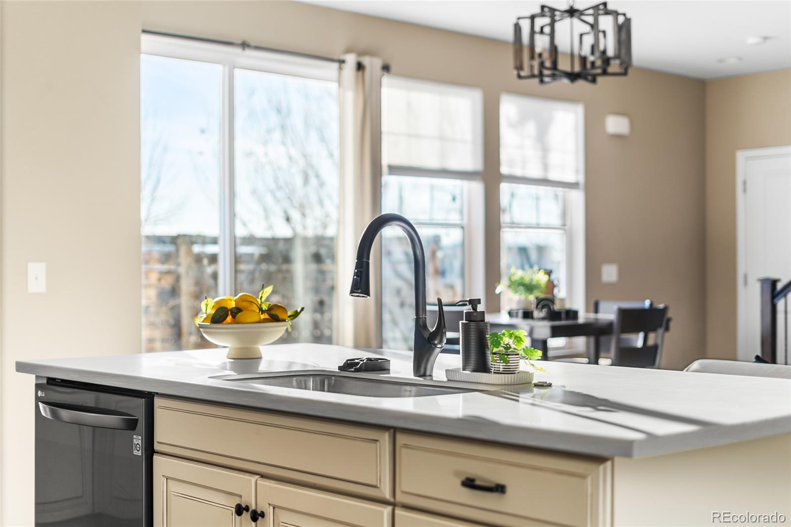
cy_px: 264
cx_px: 396
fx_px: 1098
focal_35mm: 50
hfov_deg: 39.6
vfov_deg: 27.0
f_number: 1.8
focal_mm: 50
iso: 125
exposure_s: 1/250
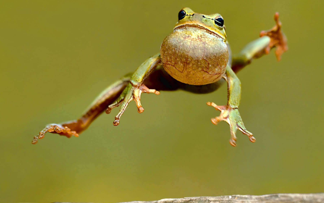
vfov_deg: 4.2
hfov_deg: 6.7
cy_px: 108
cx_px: 175
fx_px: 2787
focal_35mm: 316
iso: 200
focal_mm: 185
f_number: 4.5
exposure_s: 1/320
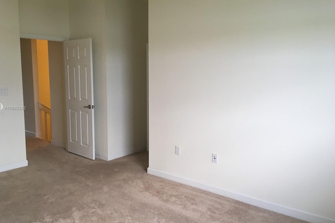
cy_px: 108
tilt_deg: -7.5
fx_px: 288
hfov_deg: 60.3
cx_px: 164
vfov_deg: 42.3
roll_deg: -0.7
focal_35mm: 31
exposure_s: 1/30
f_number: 2.2
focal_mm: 4.15
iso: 50
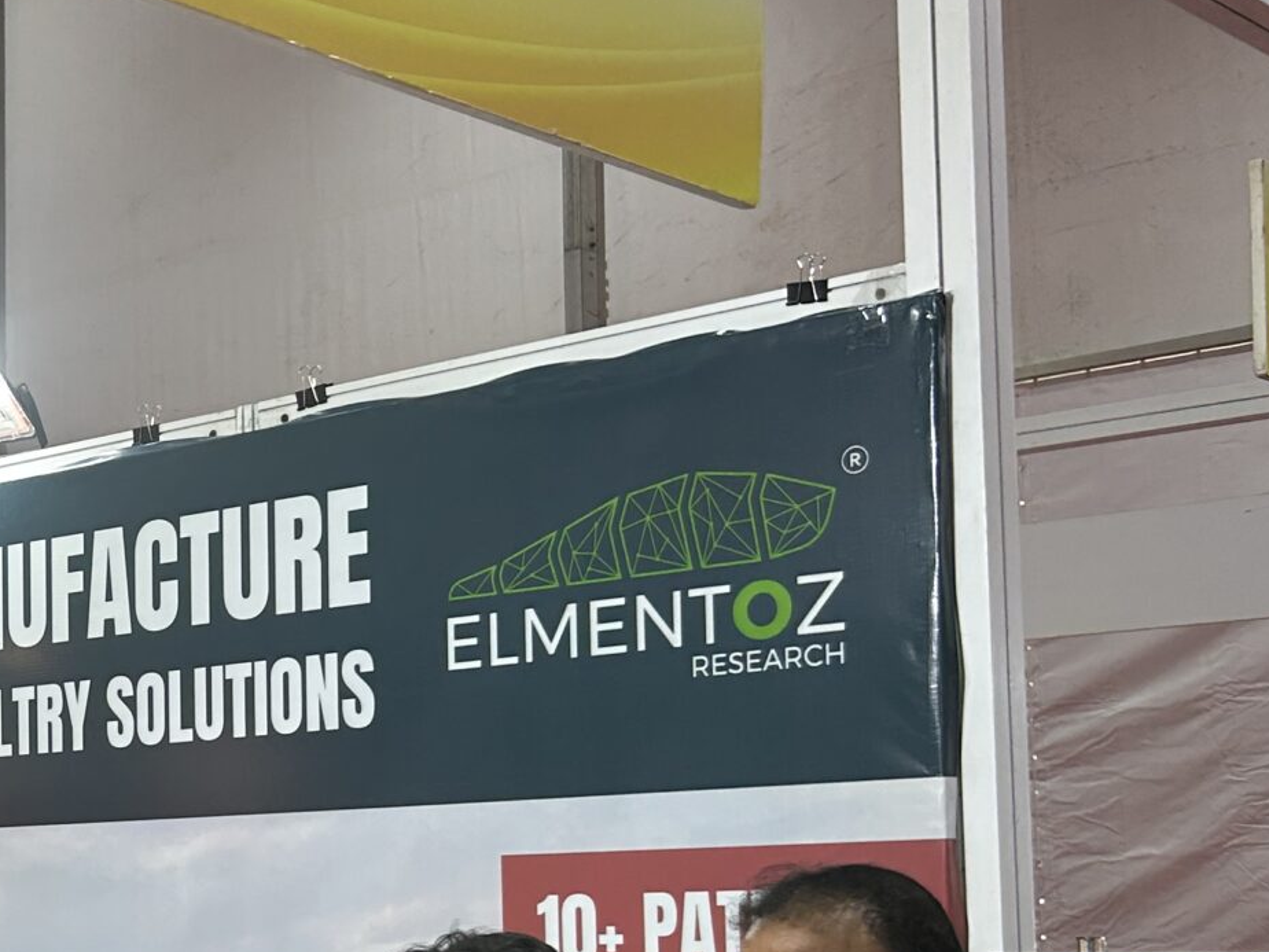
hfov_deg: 24.0
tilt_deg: +3.2
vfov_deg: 20.2
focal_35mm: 72
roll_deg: +1.0
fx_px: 2639
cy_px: 794
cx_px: -342
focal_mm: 5.7
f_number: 1.5
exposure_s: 1/100
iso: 80
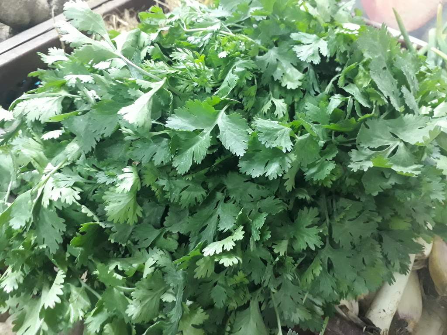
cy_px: 168
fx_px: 349
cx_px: 224
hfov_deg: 65.3
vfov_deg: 51.4
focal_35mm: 27
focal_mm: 3.6
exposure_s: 1/15
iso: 400
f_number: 1.9
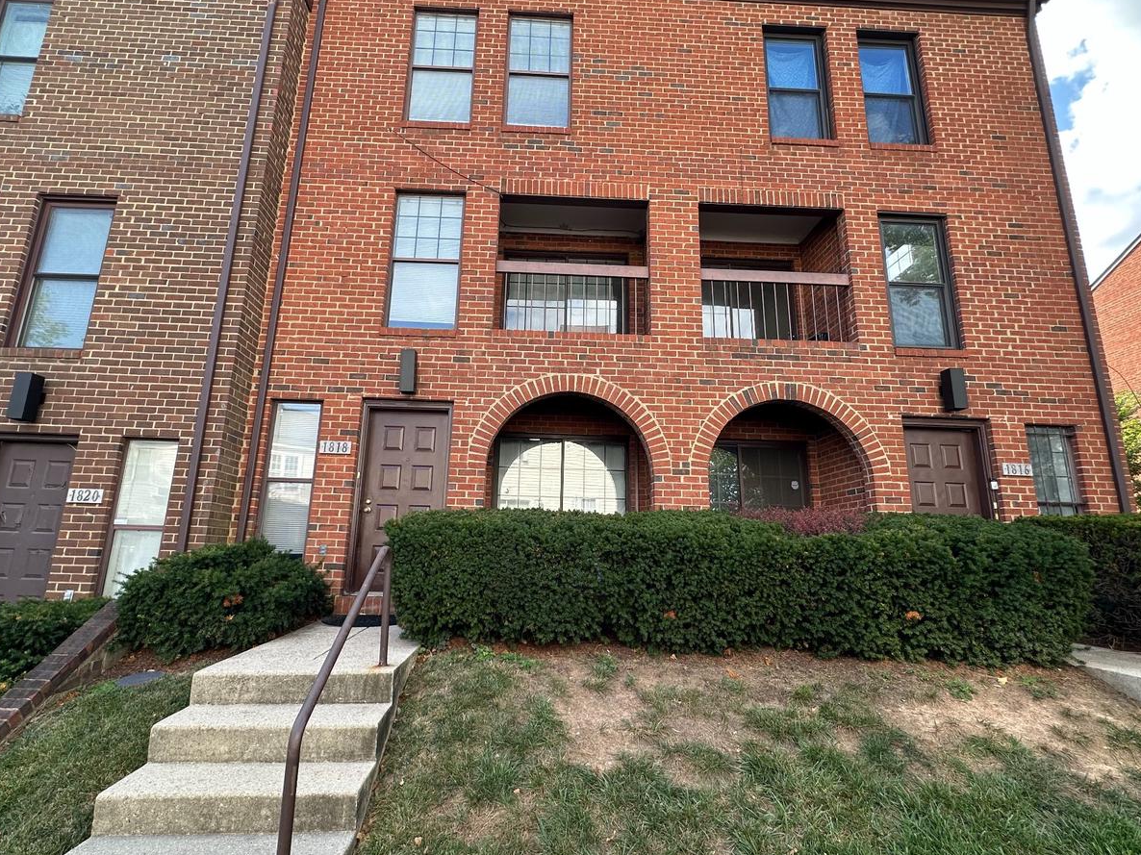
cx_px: 545
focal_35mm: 17
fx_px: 560
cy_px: 431
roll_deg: -2.2
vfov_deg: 74.7
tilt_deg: +12.6
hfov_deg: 91.0
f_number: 2.2
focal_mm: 2.22
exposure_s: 1/226
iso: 40
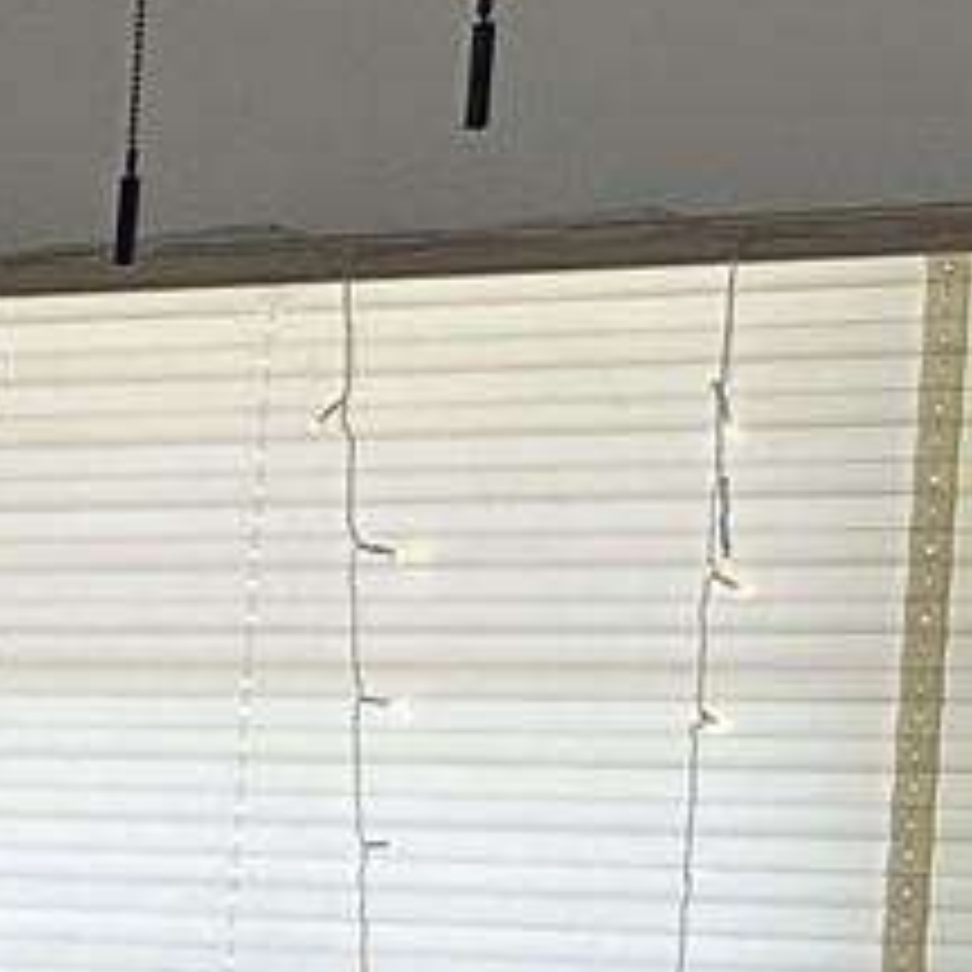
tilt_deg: -2.0
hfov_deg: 8.9
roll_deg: -2.3
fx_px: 4988
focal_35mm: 157
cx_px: -1998
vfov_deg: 11.0
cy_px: 1125
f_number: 1.78
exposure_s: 1/120
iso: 200
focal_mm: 6.86
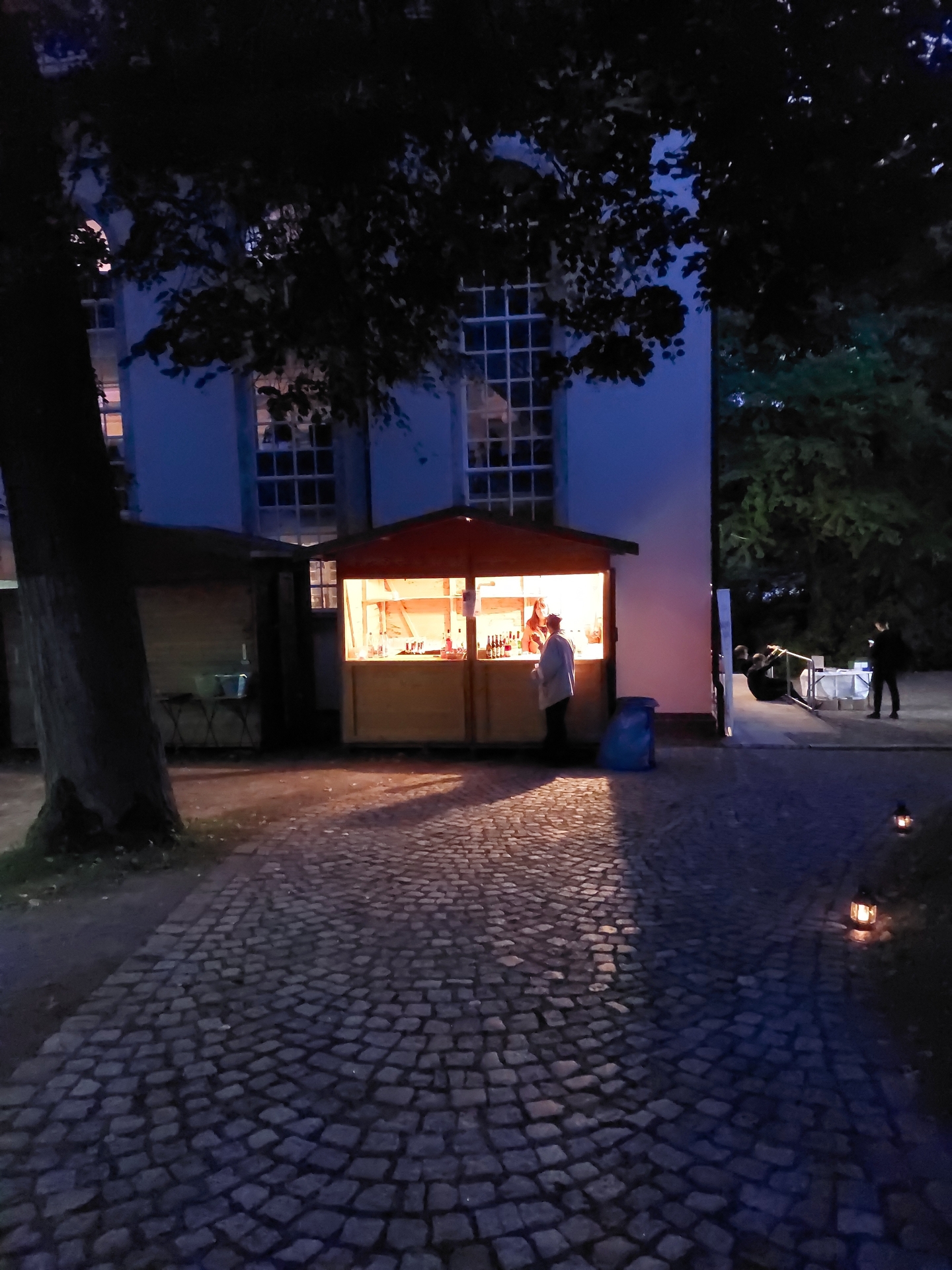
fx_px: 917
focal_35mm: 25
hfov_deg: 54.9
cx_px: 476
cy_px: 635
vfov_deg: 69.4
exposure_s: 1/14.3
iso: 2500
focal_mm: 5.23
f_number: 1.8
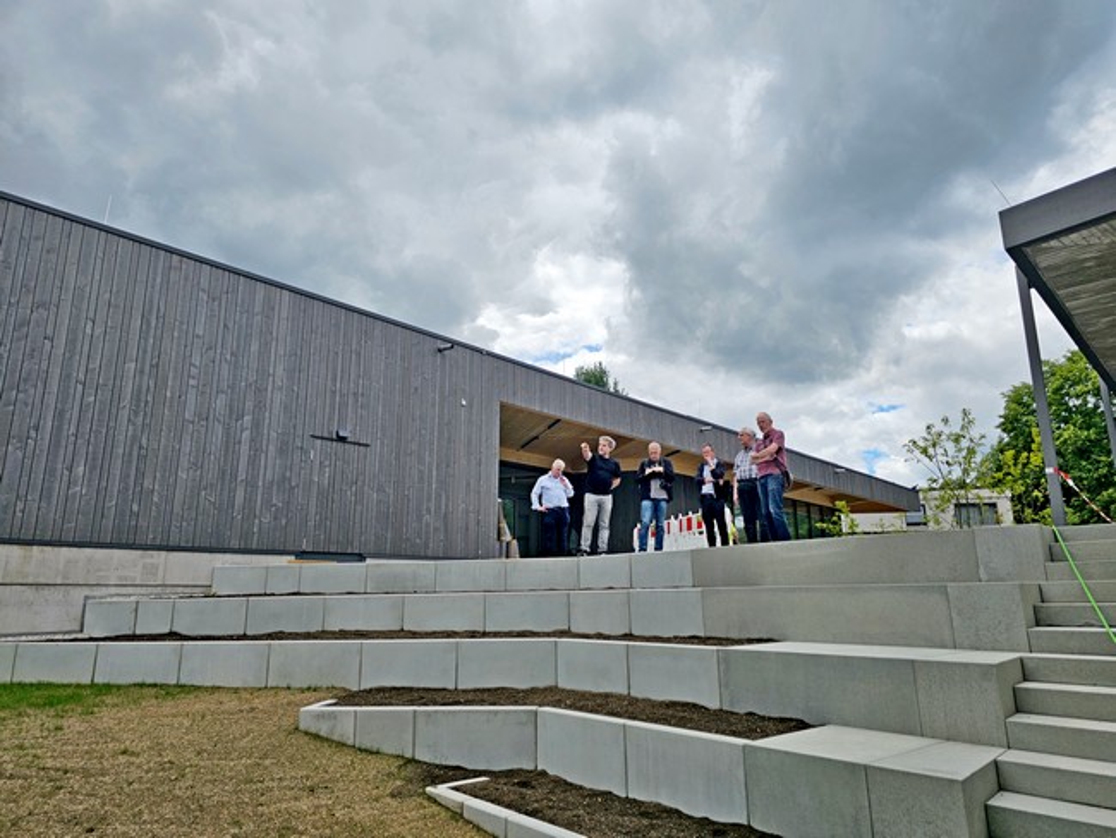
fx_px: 742
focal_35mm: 23
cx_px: 558
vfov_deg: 58.9
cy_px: 419
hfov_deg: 73.9
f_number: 1.7
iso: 10
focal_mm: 6.3
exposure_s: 1/887
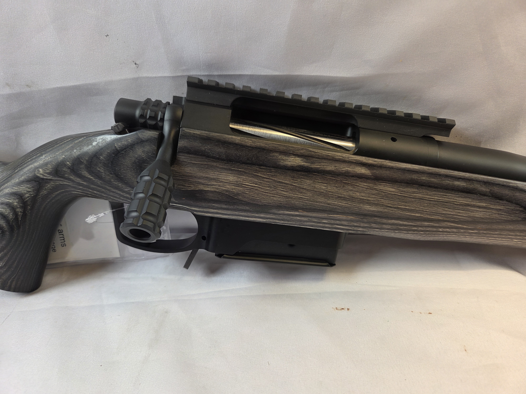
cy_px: 197
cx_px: 263
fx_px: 349
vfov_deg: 58.9
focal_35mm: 23
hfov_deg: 73.9
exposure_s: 1/120
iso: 25
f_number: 1.8
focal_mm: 5.4
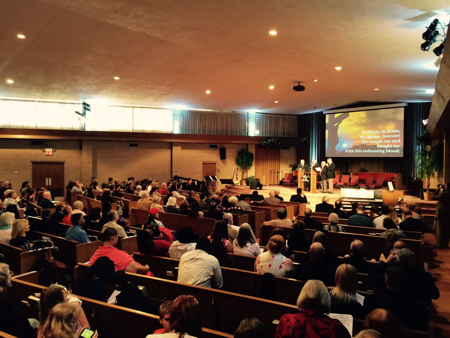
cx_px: 225
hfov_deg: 61.7
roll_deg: -0.7
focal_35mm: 29
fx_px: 377
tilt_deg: -1.1
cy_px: 169
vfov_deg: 48.2
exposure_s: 1/10
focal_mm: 4.15
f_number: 2.2
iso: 100
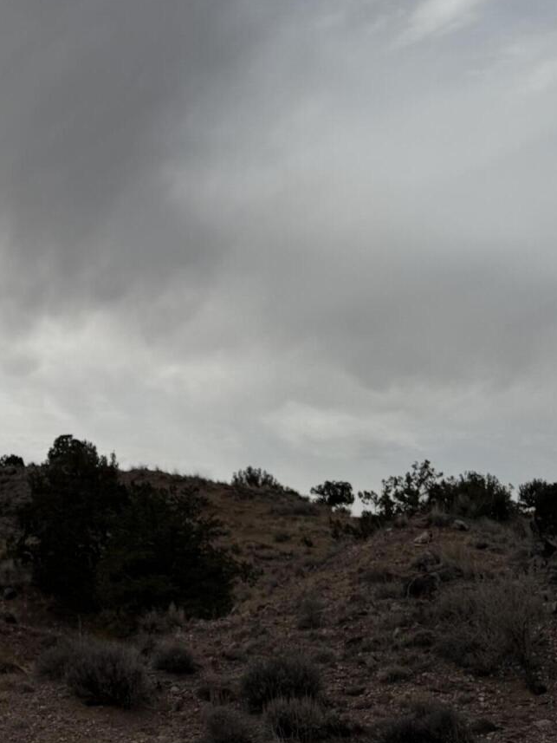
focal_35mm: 56
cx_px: -30
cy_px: 163
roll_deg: -4.6
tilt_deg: +20.1
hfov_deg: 24.6
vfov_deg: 33.5
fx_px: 1201
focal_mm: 6.76
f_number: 1.78
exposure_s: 1/14286
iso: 64
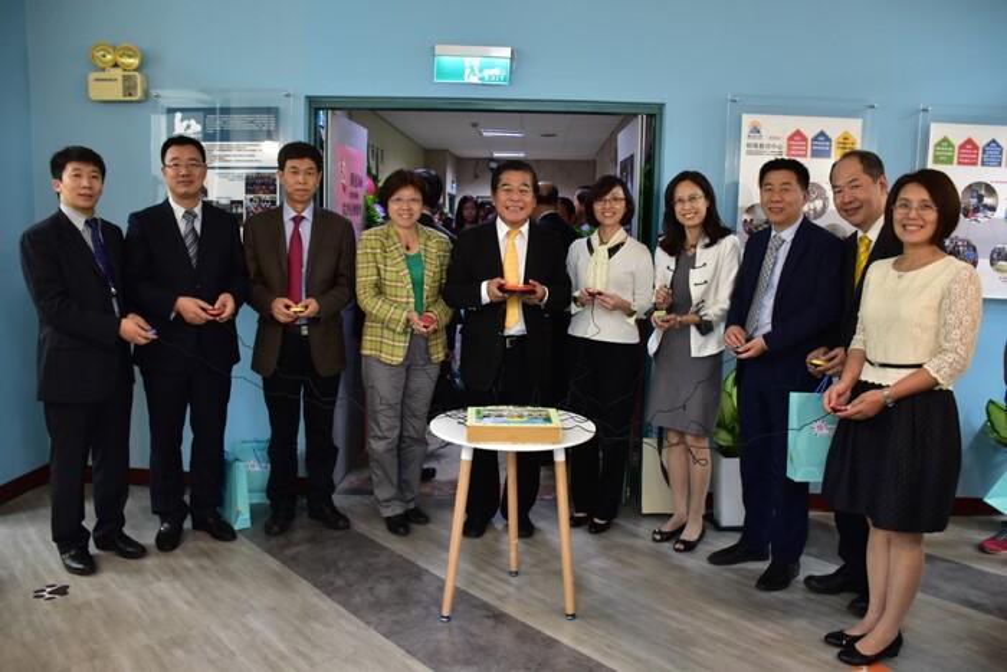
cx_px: 504
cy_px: 336
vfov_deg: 47.9
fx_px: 755
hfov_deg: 67.4
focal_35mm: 27
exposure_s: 1/30
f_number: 3.5
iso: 800
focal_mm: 18
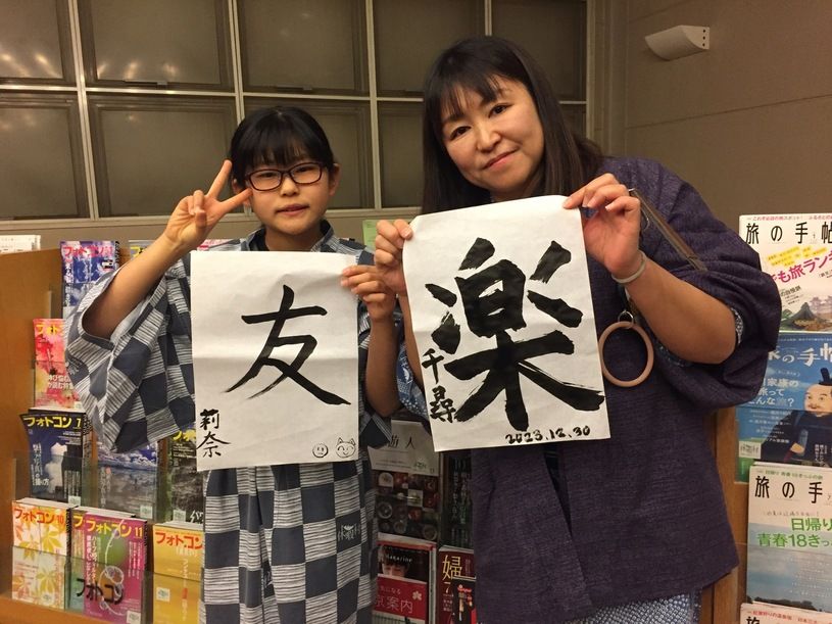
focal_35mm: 29
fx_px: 697
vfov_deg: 48.2
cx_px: 416
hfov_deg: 61.7
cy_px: 312
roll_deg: +2.0
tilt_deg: -7.0
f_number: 2.2
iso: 250
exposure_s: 1/25
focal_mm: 4.15
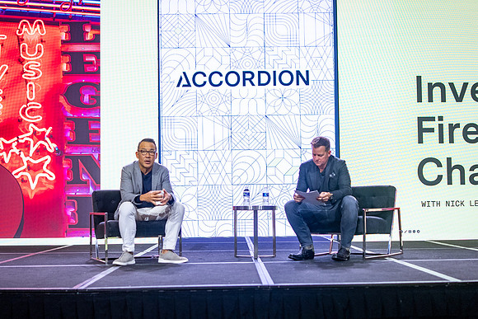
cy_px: 160
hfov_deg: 36.2
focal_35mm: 55
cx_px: 239
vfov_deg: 24.6
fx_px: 730
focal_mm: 55
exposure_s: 1/125
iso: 1000
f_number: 2.8
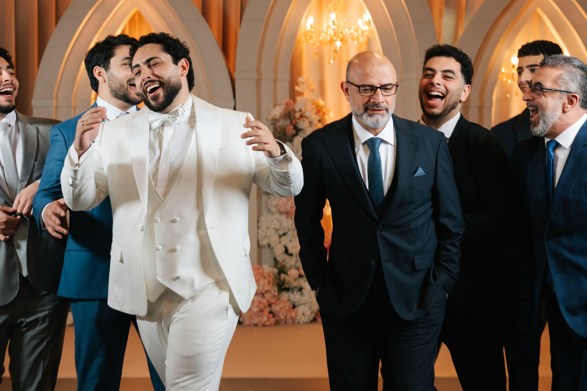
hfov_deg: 27.0
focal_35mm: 75
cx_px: 328
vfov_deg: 18.2
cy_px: 185
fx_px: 1223
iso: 400
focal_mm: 45
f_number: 2.8
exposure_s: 1/200
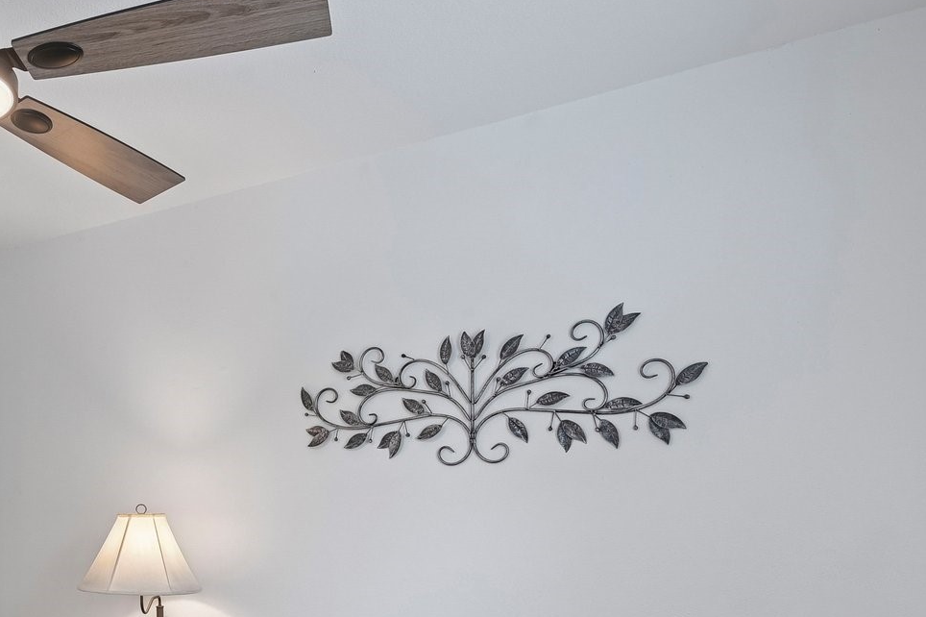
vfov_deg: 37.0
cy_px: 522
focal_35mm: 34
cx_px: 136
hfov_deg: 51.0
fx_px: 874
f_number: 8
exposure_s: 1/13
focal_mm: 16
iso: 400
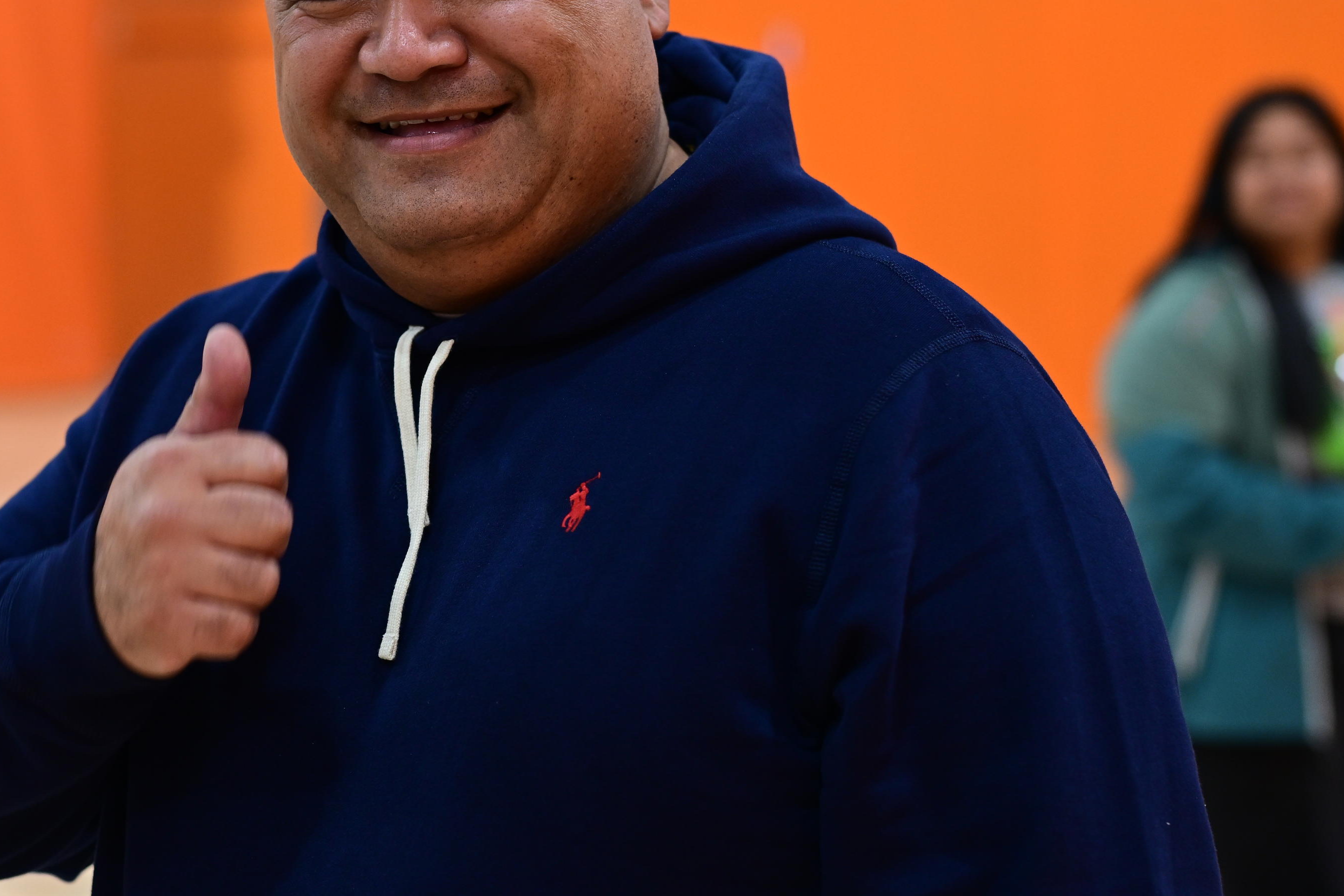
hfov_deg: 21.8
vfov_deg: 14.7
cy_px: 317
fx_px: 3472
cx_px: 404
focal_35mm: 93
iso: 800
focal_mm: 50
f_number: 2.2
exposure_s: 1/400
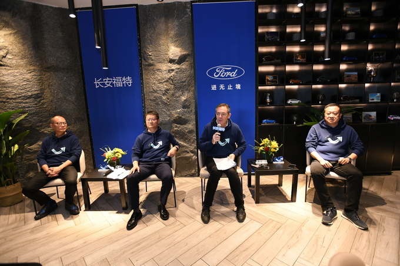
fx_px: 189
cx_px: 200
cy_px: 133
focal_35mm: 17
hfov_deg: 93.3
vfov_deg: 70.4
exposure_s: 1/125
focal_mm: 17
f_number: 4
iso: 1600
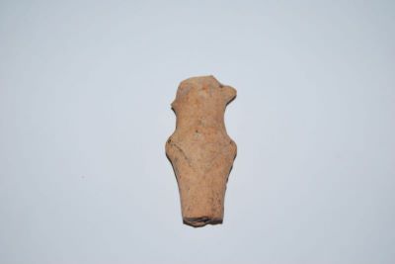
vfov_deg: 23.8
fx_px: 626
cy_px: 132
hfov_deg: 35.0
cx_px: 198
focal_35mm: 57
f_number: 5
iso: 200
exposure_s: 1/60
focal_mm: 38
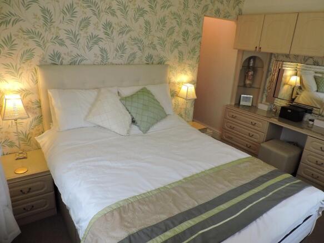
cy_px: 122
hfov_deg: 71.6
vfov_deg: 56.8
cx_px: 162
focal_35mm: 24
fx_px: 225
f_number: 3
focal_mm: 4.3
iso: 160
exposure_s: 1/30
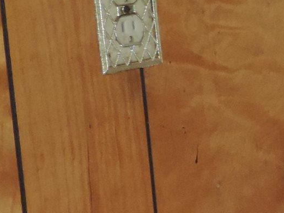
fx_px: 1452
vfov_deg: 8.4
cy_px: 109
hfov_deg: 10.0
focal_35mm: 177
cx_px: 648
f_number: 3.1
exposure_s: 1/30
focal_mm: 5.3
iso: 200
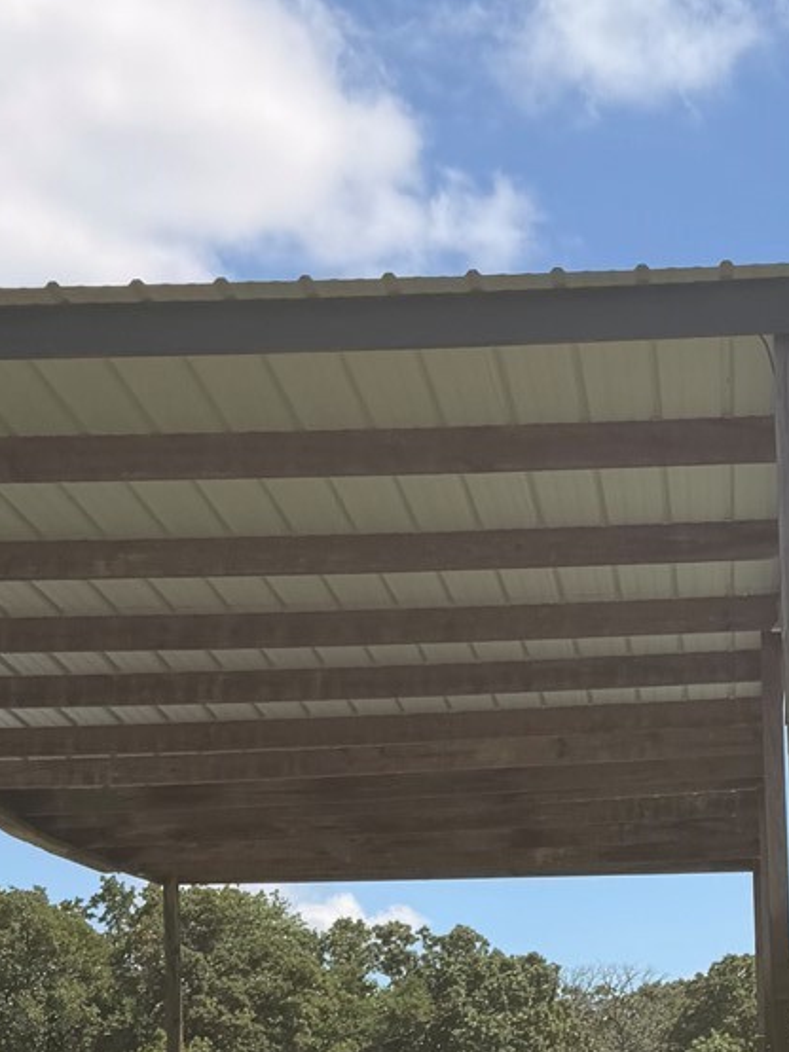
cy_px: 999
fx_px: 2523
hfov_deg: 17.6
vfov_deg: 22.8
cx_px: 618
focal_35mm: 83
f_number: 1.78
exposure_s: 1/3584
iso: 80
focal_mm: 6.76
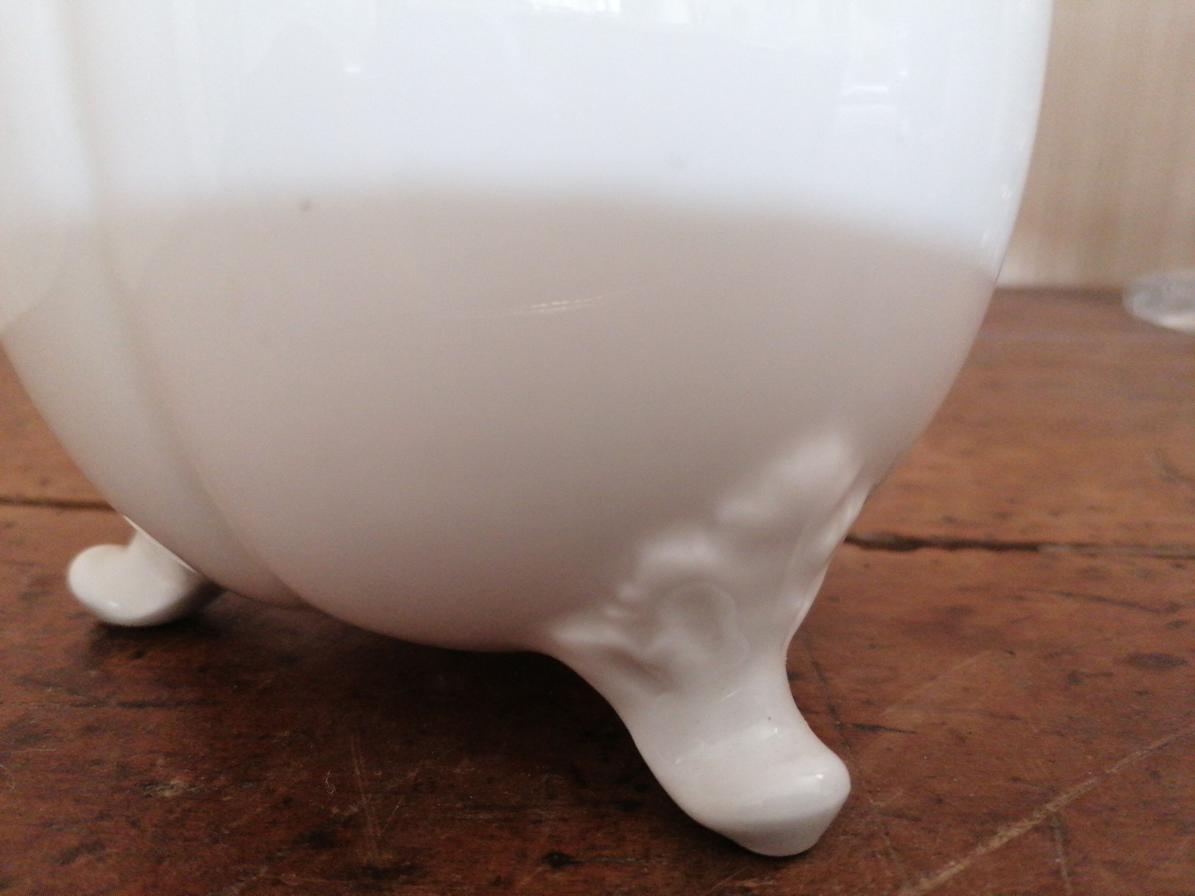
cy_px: 448
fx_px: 932
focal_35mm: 27
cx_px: 598
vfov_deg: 51.4
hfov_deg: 65.3
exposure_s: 1/16.7
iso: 640
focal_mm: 4.75
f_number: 1.8
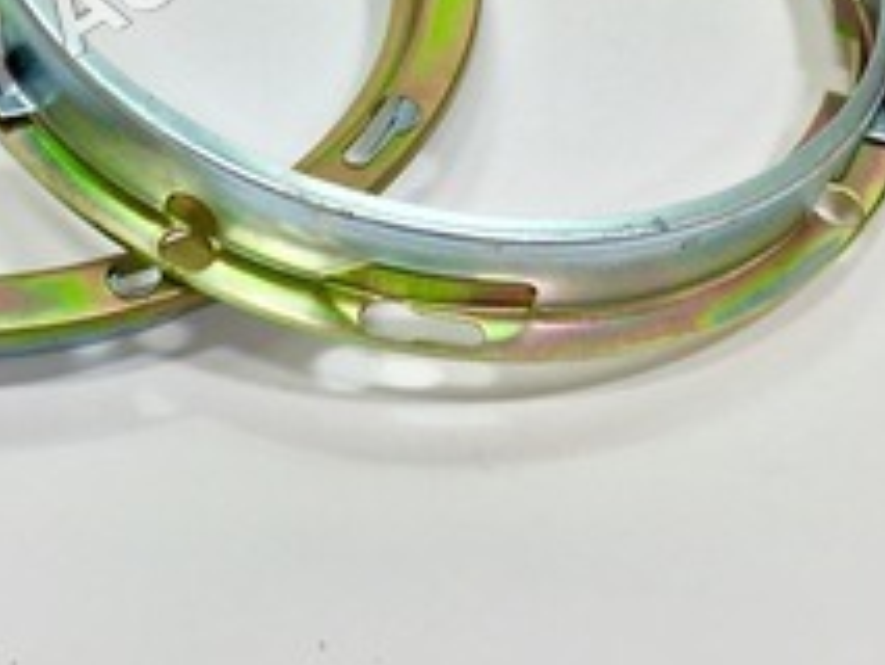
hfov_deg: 27.9
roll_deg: +0.5
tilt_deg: -42.6
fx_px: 1739
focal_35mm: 68
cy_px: -48
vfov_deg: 20.7
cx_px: 166
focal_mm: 4.15
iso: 32
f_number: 2.2
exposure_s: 1/30
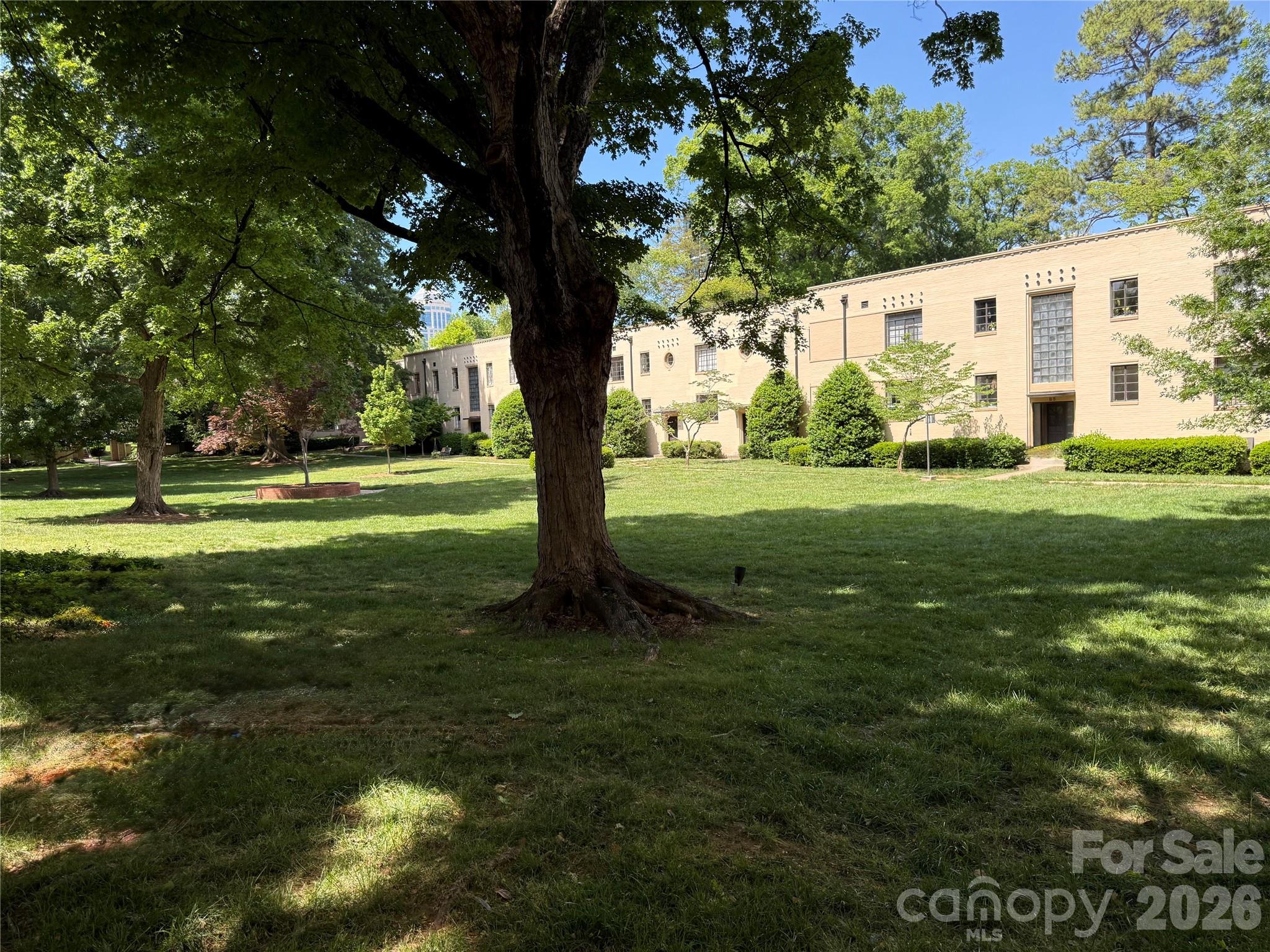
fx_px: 881
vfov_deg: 56.8
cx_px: 635
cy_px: 476
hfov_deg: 71.6
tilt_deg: -2.7
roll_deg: +2.0
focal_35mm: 24
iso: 100
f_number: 1.78
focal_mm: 6.76
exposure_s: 1/1337
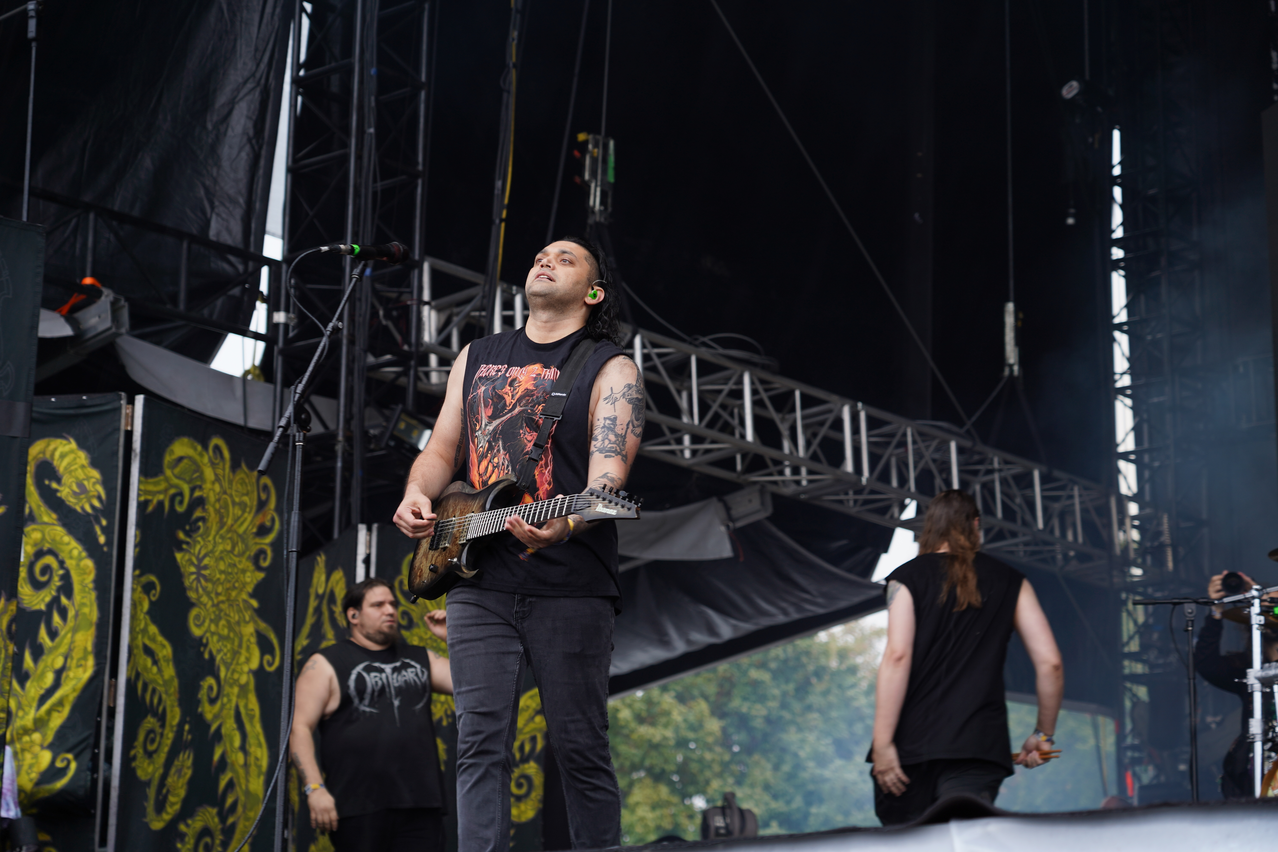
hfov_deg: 26.3
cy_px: 426
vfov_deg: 17.7
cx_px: 639
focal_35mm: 77
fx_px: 2733
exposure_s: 1/100
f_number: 4.5
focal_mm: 77
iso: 100
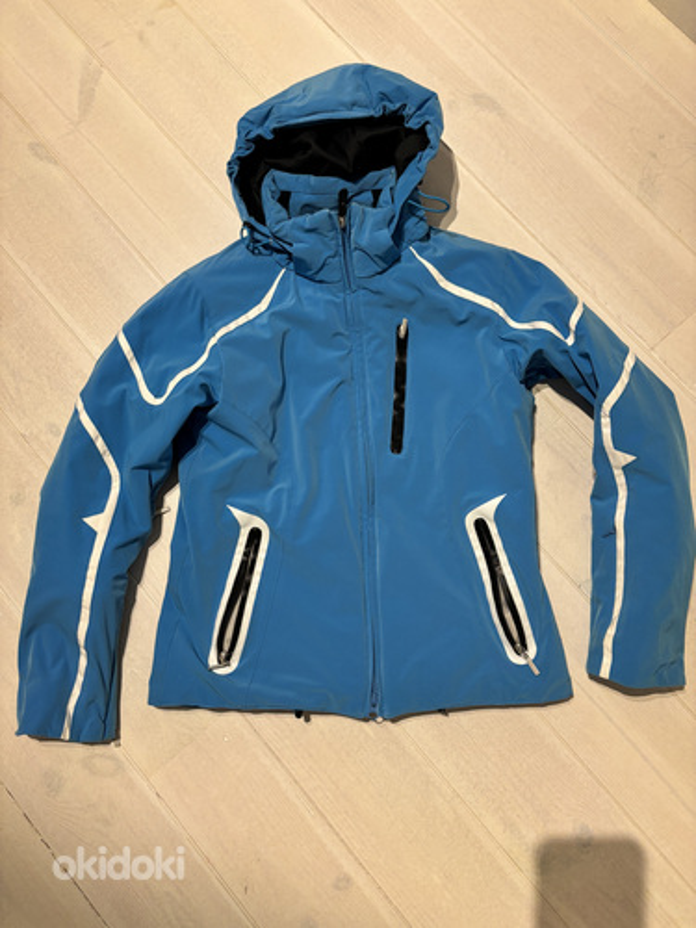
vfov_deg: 67.3
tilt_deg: -80.7
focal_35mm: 26
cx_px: 348
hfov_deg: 53.1
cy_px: 464
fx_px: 697
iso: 125
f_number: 1.6
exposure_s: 1/50
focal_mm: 5.96
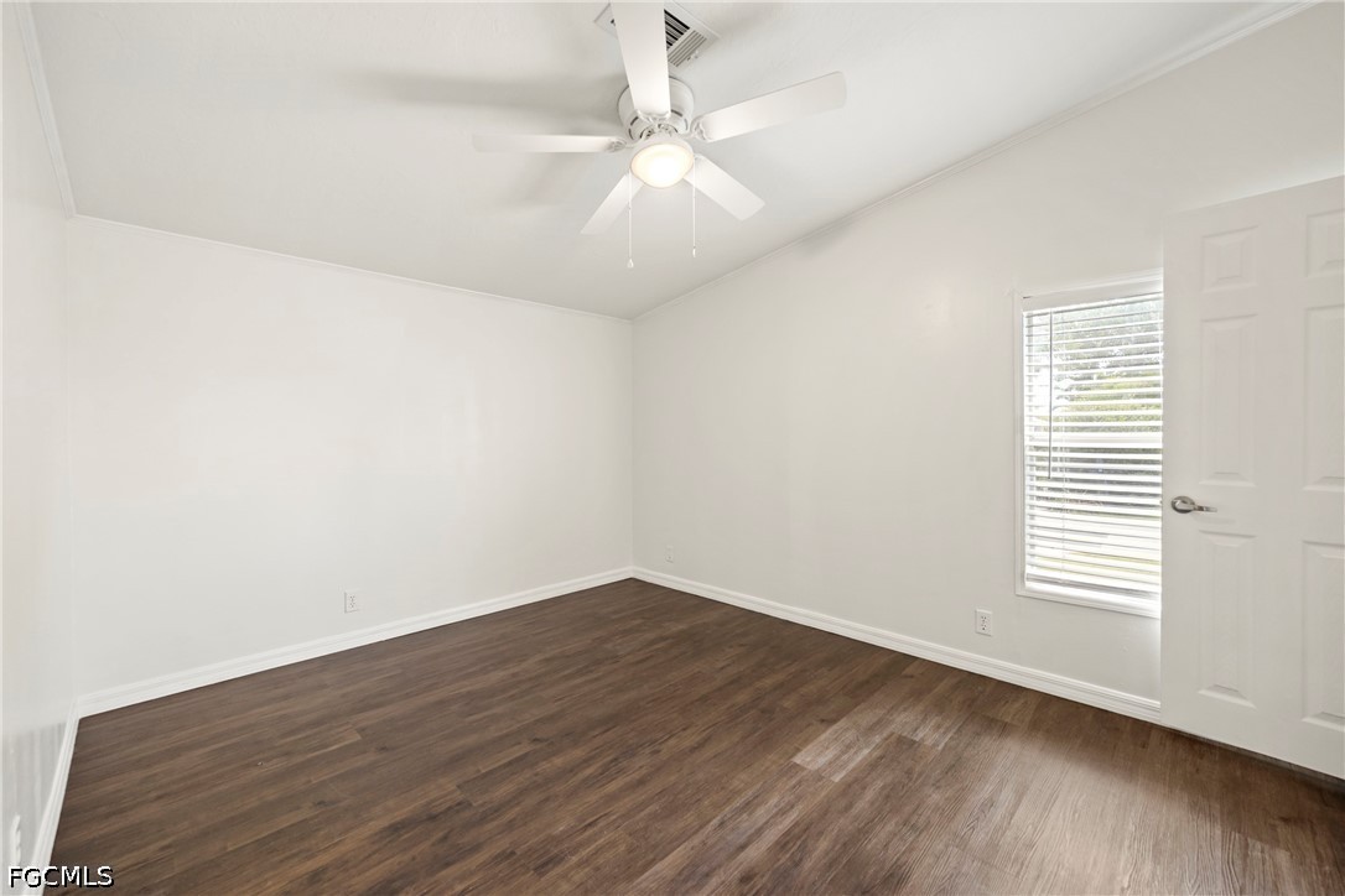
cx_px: 672
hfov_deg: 104.3
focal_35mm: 14
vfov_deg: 81.2
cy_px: 448
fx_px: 523
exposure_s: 1/15
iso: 1000
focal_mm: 14
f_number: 4
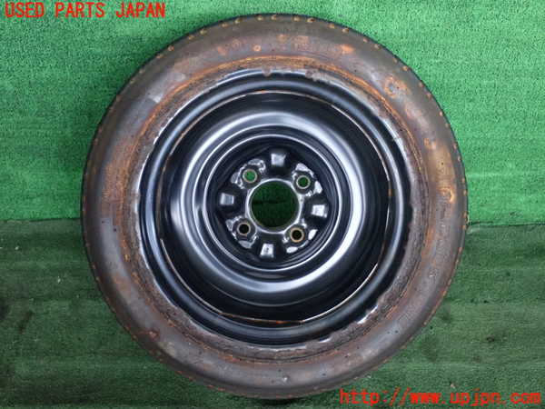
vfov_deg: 30.9
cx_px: 272
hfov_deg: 40.4
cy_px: 204
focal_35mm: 47
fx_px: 740
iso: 1250
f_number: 3.1
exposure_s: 1/125
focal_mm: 8.4
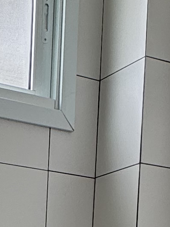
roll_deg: -1.1
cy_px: 417
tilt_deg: -6.0
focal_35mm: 107
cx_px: -42
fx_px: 701
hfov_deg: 13.4
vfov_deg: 15.6
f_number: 2.2
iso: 40
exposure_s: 1/99
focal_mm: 2.22
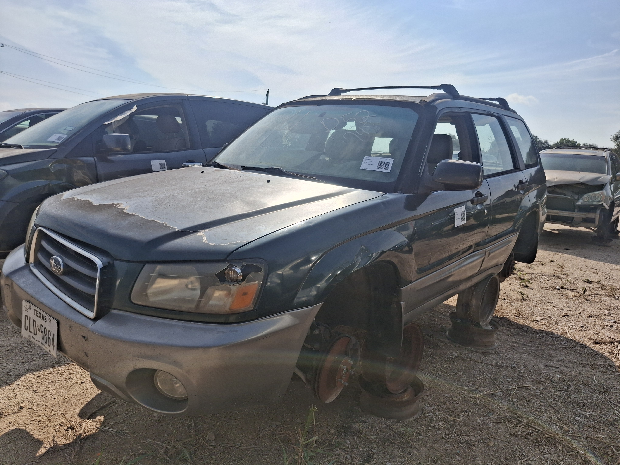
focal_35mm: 25
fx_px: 448
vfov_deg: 54.9
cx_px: 310
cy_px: 232
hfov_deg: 69.4
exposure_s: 1/5405
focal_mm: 4.69
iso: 32
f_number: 1.8
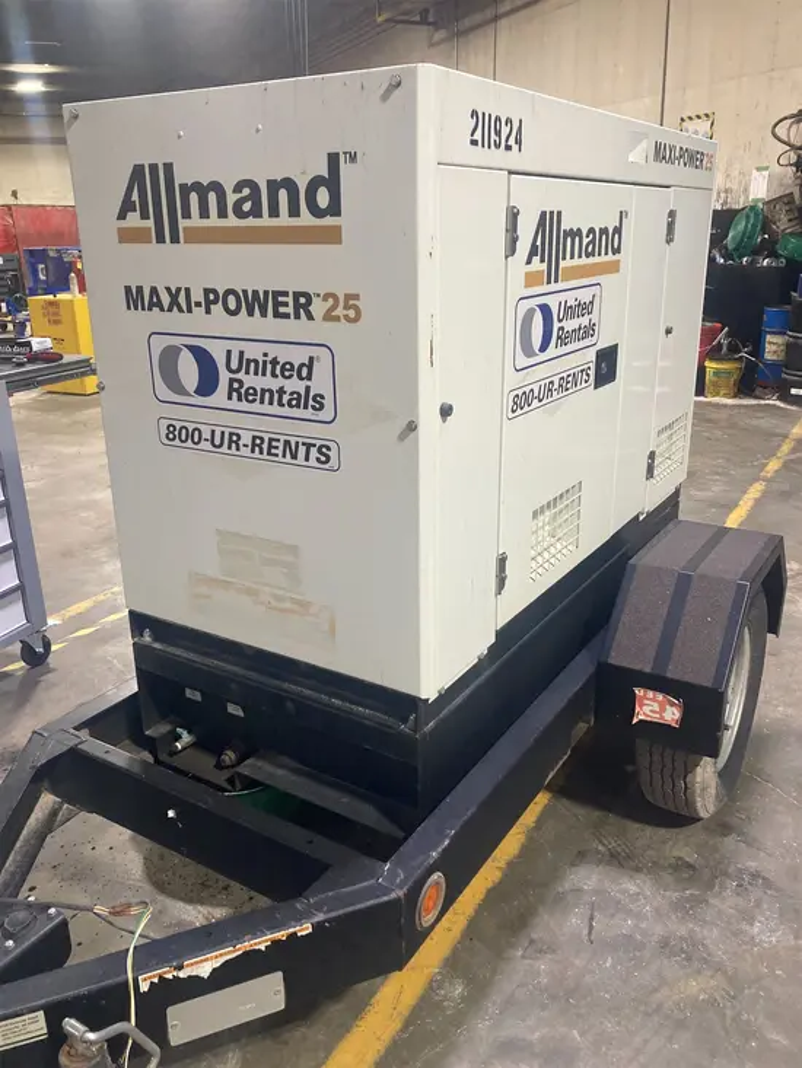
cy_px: 534
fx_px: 865
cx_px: 401
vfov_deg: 63.4
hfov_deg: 49.8
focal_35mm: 28
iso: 200
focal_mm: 3.99
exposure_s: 1/60
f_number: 1.8
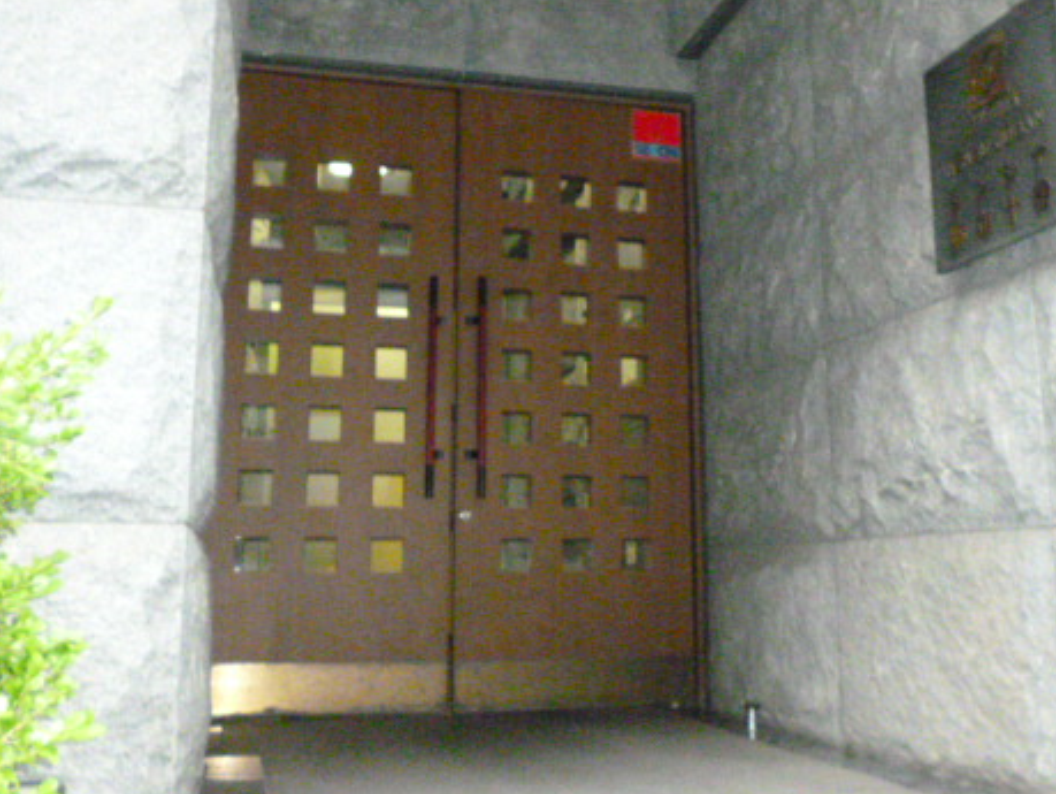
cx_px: 573
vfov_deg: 36.8
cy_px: 325
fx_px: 1191
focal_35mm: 39
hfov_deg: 47.8
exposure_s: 1/60
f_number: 3.1
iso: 1600
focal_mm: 5
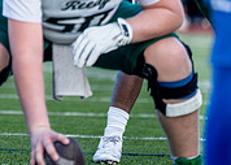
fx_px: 5010
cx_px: -137
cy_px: -122
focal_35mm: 764
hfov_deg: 2.6
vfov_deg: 1.9
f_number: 2.8
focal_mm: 194
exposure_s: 1/1250
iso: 500
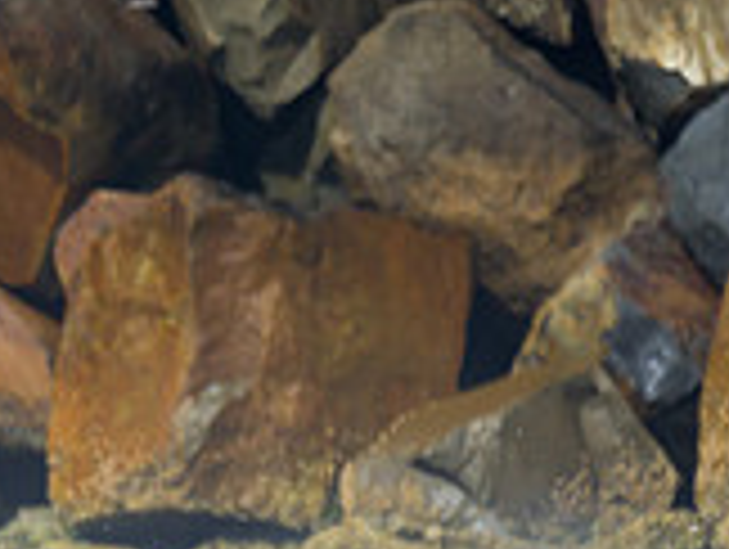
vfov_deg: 0.4
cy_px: 620
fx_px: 79702
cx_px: -585
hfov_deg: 0.5
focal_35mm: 3779
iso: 220
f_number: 6.3
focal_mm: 800
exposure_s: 1/2000
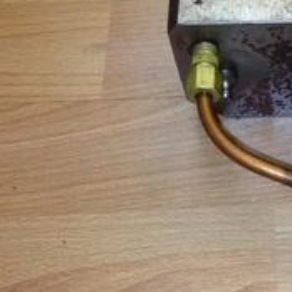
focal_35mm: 67
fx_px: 639
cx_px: 295
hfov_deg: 24.5
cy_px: 131
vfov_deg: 25.7
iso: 50
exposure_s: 1/54
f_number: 2.4
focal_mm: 4.13
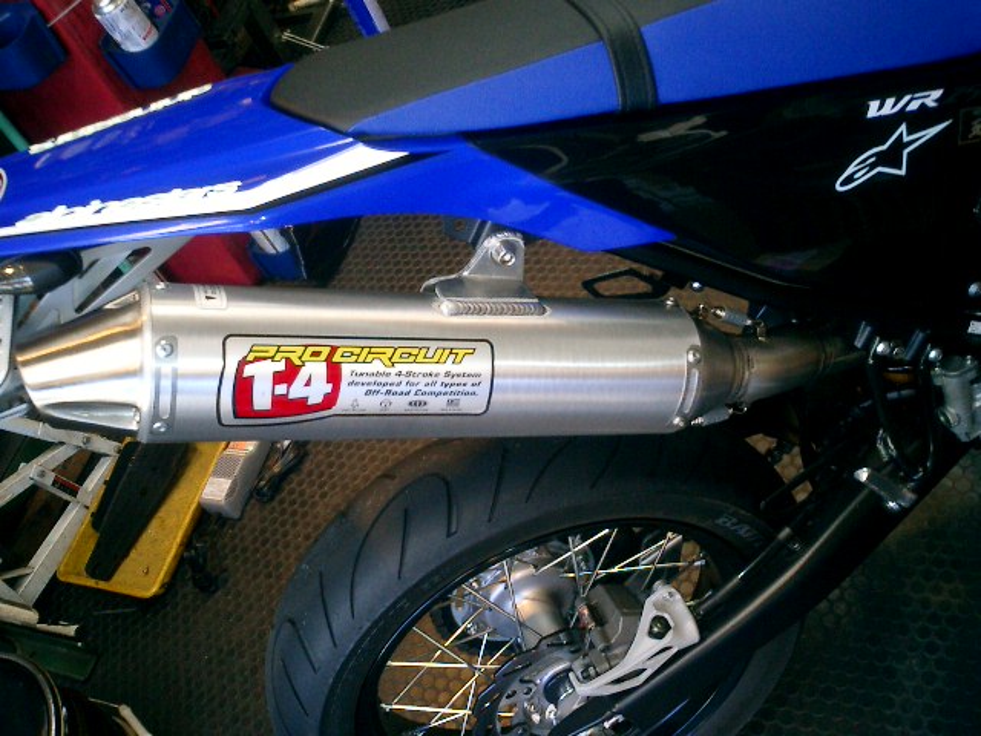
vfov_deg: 39.7
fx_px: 1020
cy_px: 368
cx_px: 490
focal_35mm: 36
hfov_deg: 51.4
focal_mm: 7.5
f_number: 3.2
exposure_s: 1/30
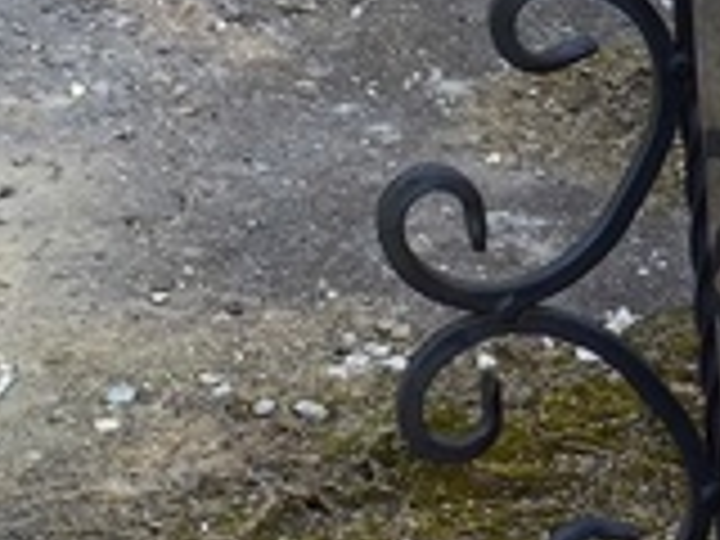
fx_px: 5200
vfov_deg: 5.9
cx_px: 1042
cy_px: 702
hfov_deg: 7.8
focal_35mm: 250
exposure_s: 1/205
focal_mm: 4.71
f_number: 1.7
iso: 50
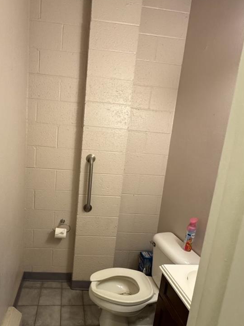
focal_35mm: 21
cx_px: 85
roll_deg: -4.5
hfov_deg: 62.2
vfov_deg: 78.7
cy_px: 180
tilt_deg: -11.4
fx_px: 197
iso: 200
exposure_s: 1/60
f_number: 2.2
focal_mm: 2.22
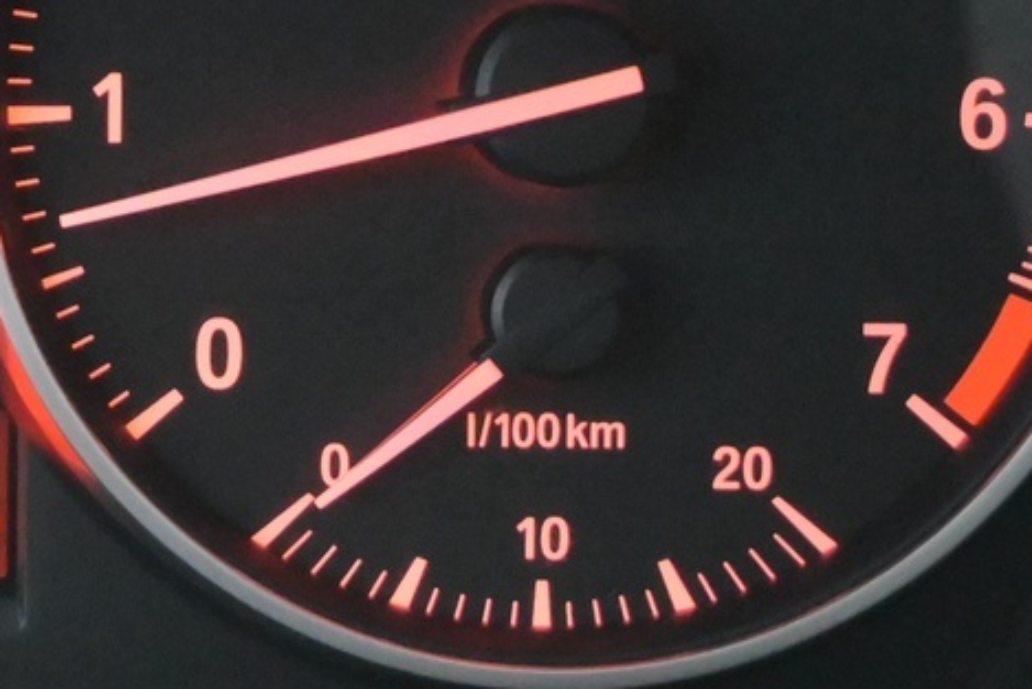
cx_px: -277
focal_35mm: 145
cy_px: 40
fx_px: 4158
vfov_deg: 9.4
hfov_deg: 13.7
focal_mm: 28
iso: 8000
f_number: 4.5
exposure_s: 1/50
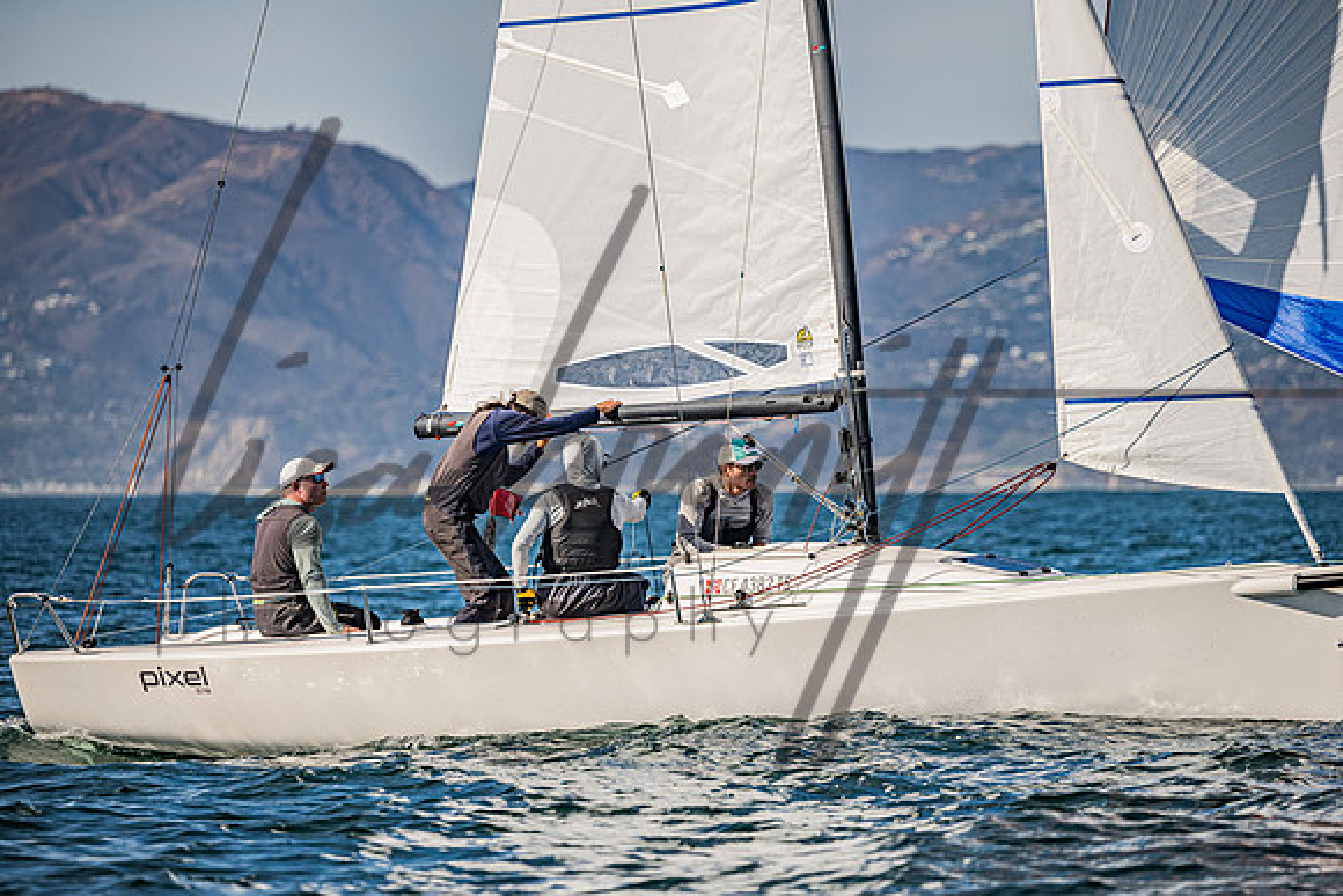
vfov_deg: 5.1
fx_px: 10125
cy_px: 448
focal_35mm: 271
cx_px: 672
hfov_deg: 7.6
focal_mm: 250
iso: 320
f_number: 5.6
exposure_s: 1/3200
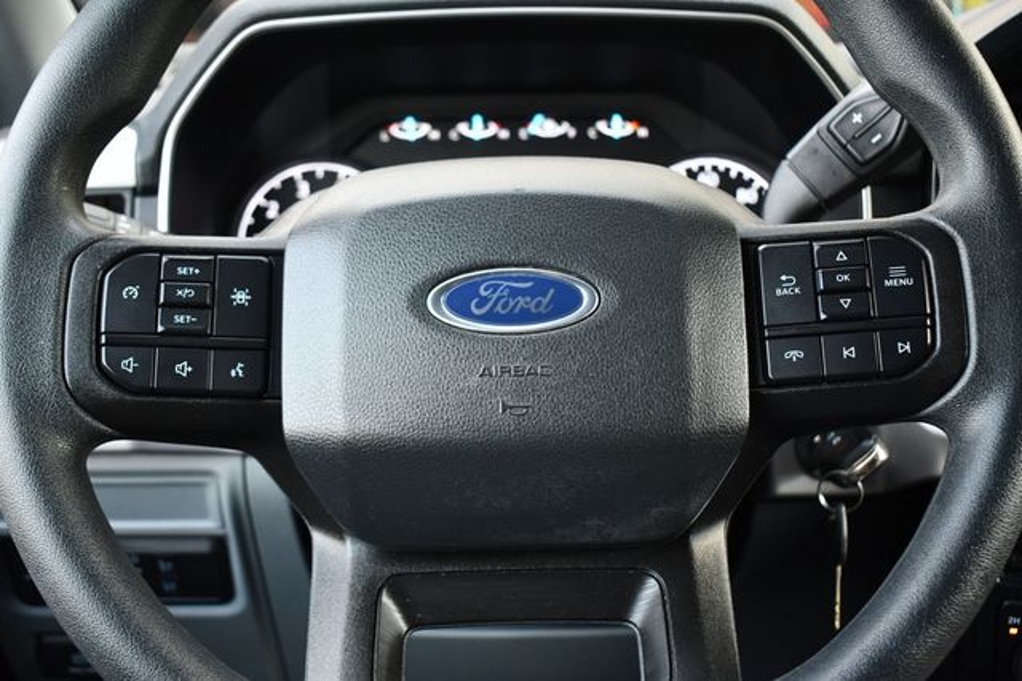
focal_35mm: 40
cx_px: 511
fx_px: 1135
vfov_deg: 33.4
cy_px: 340
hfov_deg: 48.5
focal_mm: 27
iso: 1250
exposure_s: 1/125
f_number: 4
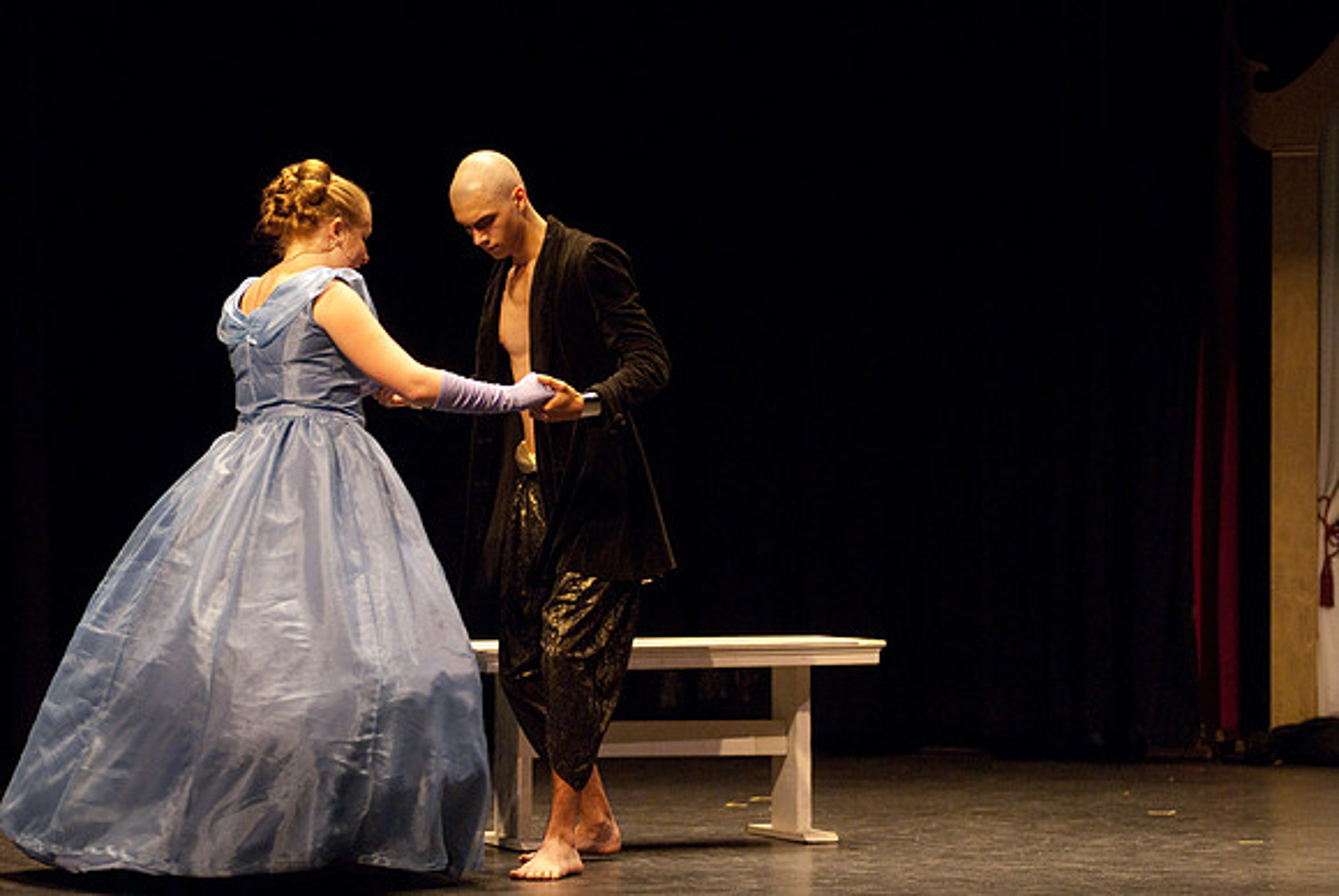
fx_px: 6143
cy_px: 448
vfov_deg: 8.3
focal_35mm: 165
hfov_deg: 12.4
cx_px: 670
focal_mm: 110
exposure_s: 1/160
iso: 1250
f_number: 2.8
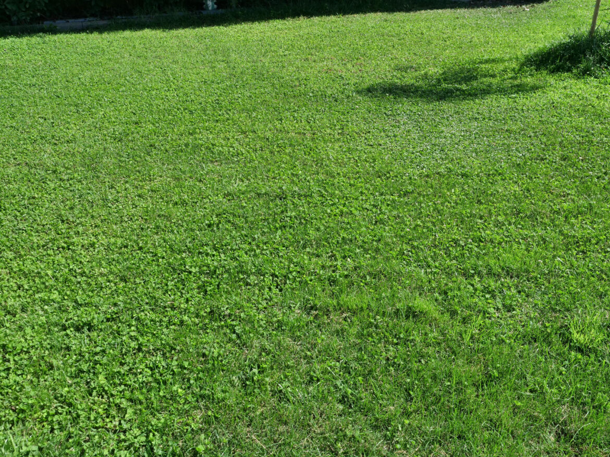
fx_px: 599
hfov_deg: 53.9
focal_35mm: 34
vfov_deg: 41.8
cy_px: 228
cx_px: 305
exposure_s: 1/800
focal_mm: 17
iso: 400
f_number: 7.1
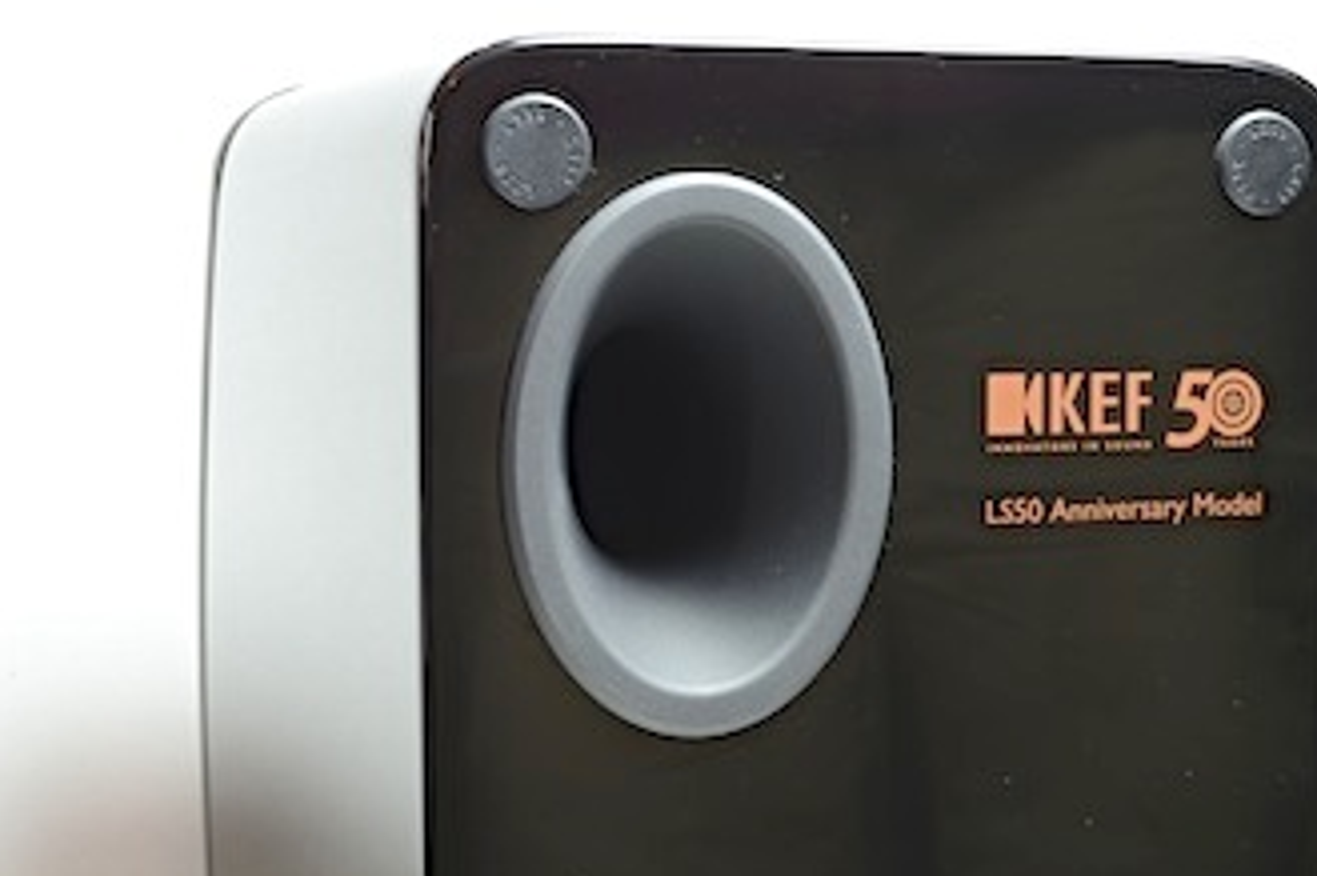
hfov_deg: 27.5
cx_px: 881
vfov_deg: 18.7
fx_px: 2669
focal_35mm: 73
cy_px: 448
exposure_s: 2.5
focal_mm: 50
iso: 100
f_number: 16
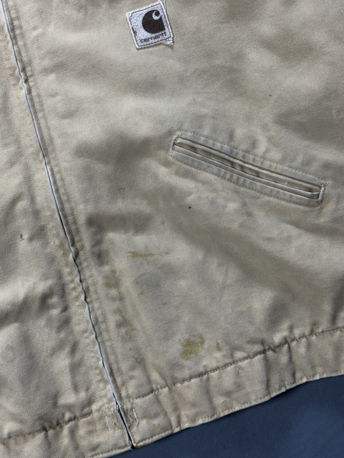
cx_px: 172
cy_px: 229
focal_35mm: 48
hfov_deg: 30.3
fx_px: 636
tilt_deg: -82.8
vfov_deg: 39.7
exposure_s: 1/60
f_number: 1.78
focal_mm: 6.76
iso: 80
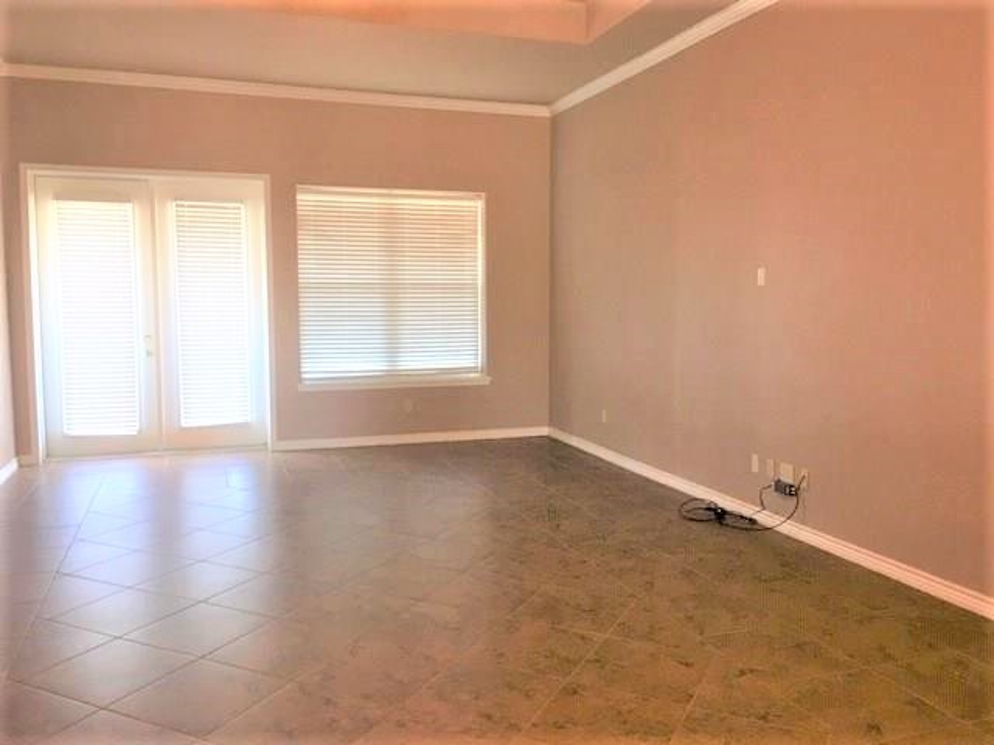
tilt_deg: -4.5
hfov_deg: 61.7
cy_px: 372
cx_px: 497
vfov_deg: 48.2
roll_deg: -0.3
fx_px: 833
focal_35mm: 29
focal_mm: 4.15
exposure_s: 1/15
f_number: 2.2
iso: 80
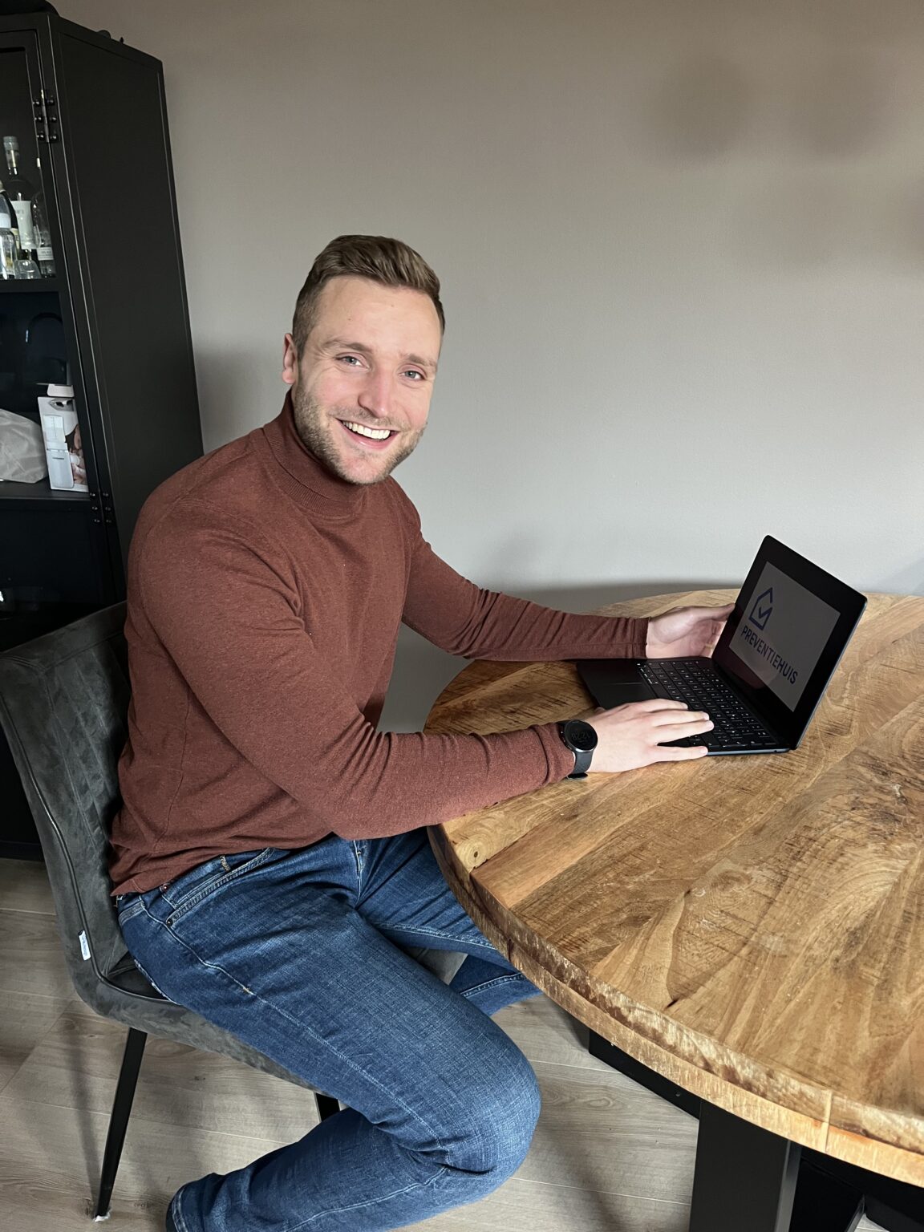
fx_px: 925
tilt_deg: -19.6
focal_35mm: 26
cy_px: 616
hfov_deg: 53.1
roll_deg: +1.4
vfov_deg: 67.3
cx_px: 462
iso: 160
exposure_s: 1/60
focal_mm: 5.1
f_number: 1.6
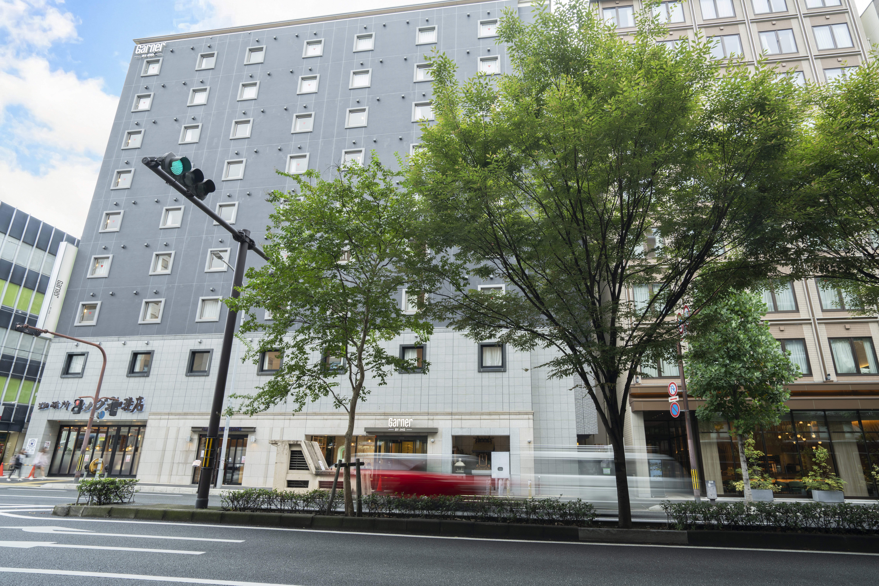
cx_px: 440
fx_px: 464
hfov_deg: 86.9
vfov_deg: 64.6
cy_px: 293
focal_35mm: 19
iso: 100
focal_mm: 19
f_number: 11
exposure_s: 1/4
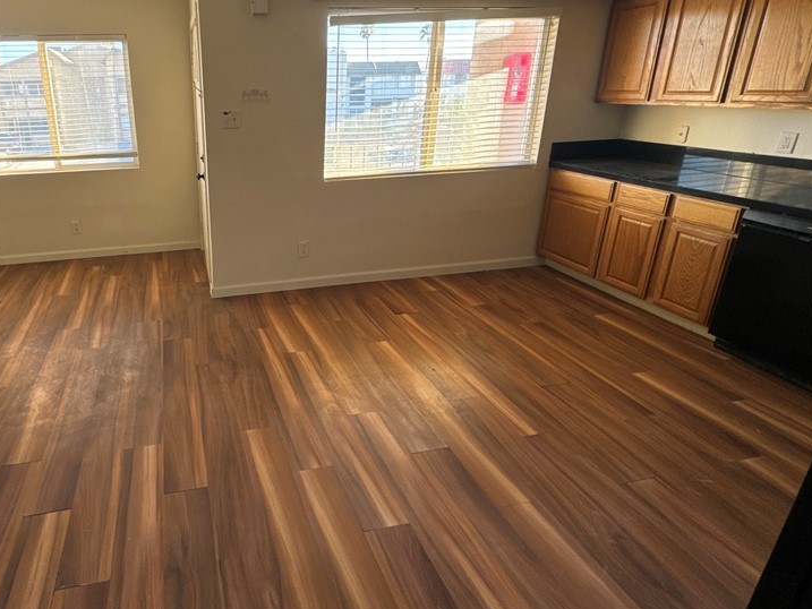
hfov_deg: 78.0
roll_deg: +1.5
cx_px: 246
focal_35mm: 20
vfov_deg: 65.2
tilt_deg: -17.9
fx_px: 469
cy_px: 235
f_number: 2.2
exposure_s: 1/99
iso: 80
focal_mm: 2.22
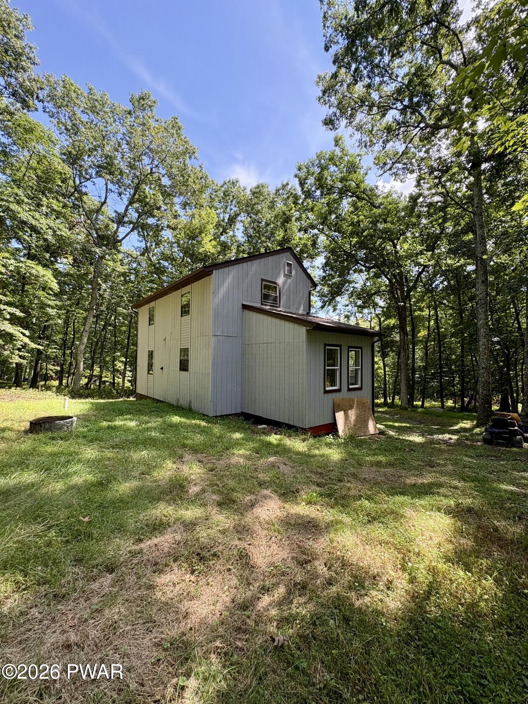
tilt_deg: +7.1
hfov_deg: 85.7
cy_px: 352
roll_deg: -0.8
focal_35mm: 14
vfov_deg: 102.1
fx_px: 285
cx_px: 264
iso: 64
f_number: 2.2
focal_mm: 2.22
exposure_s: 1/265
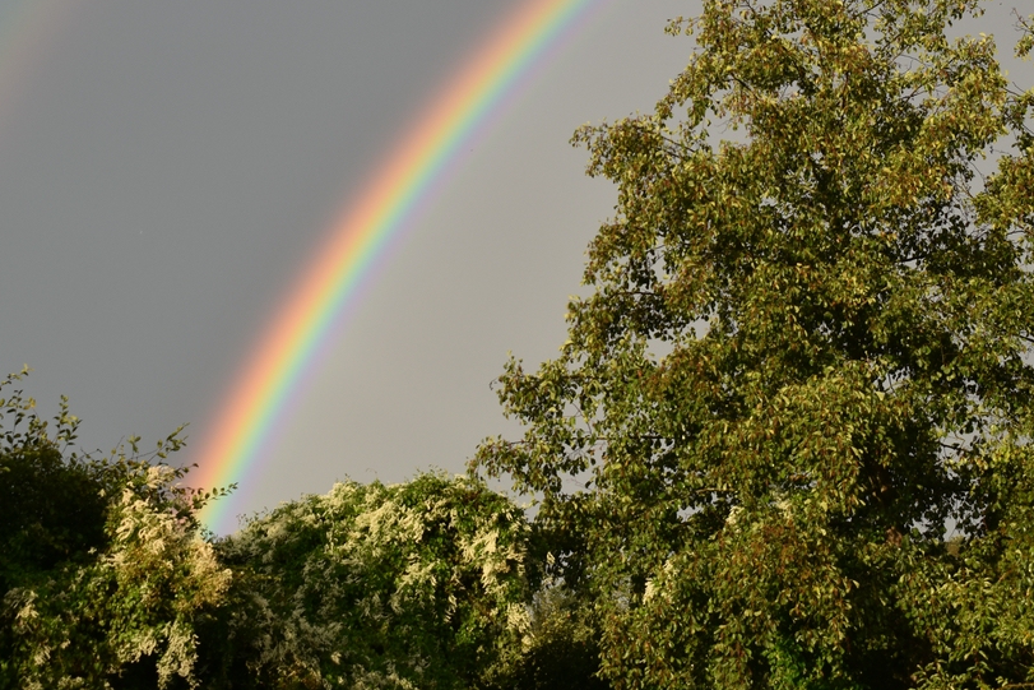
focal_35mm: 71
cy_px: 195
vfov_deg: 19.1
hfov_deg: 28.4
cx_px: 560
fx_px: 2040
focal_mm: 32
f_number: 8
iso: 200
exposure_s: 1/320
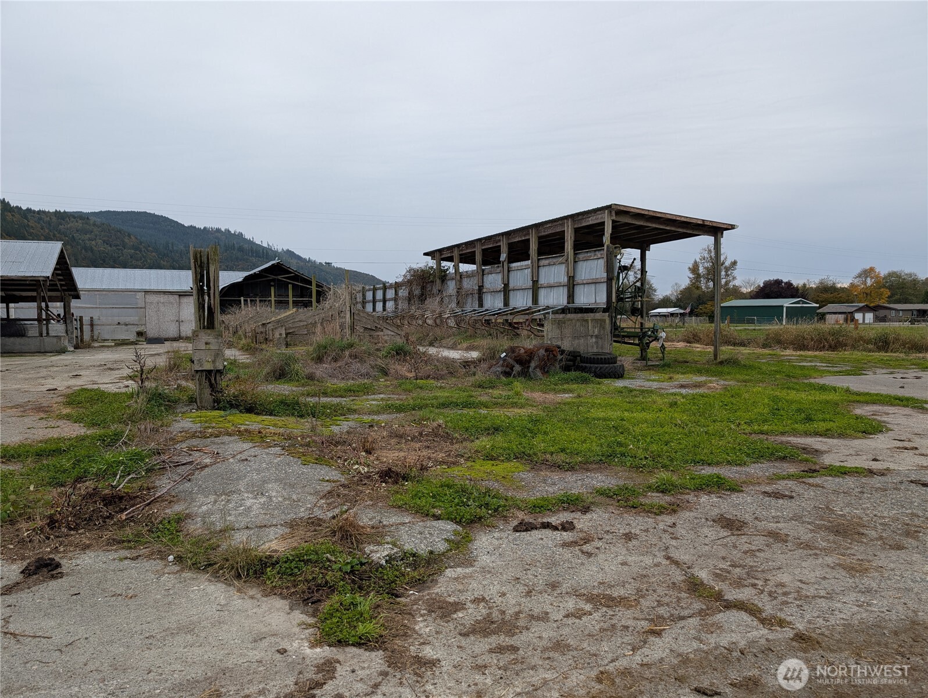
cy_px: 349
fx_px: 644
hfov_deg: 71.5
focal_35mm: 24
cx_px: 464
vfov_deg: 56.9
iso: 23
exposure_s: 1/316
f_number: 1.68
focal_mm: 6.9
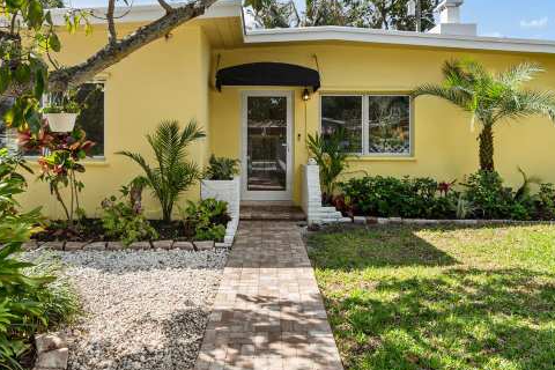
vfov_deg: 43.3
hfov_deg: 61.9
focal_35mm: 30
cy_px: 139
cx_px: 271
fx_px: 462
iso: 100
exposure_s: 1/50
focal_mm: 18
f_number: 13
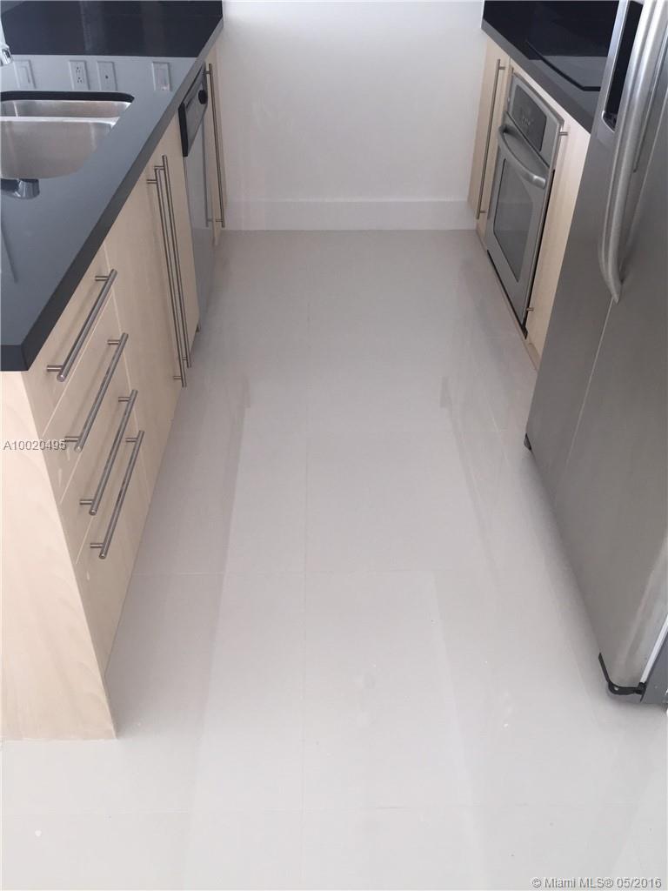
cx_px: 334
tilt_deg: -37.4
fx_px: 746
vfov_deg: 61.7
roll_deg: -0.7
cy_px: 446
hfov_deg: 48.2
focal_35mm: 29
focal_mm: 4.15
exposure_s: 1/30
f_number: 2.2
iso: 80
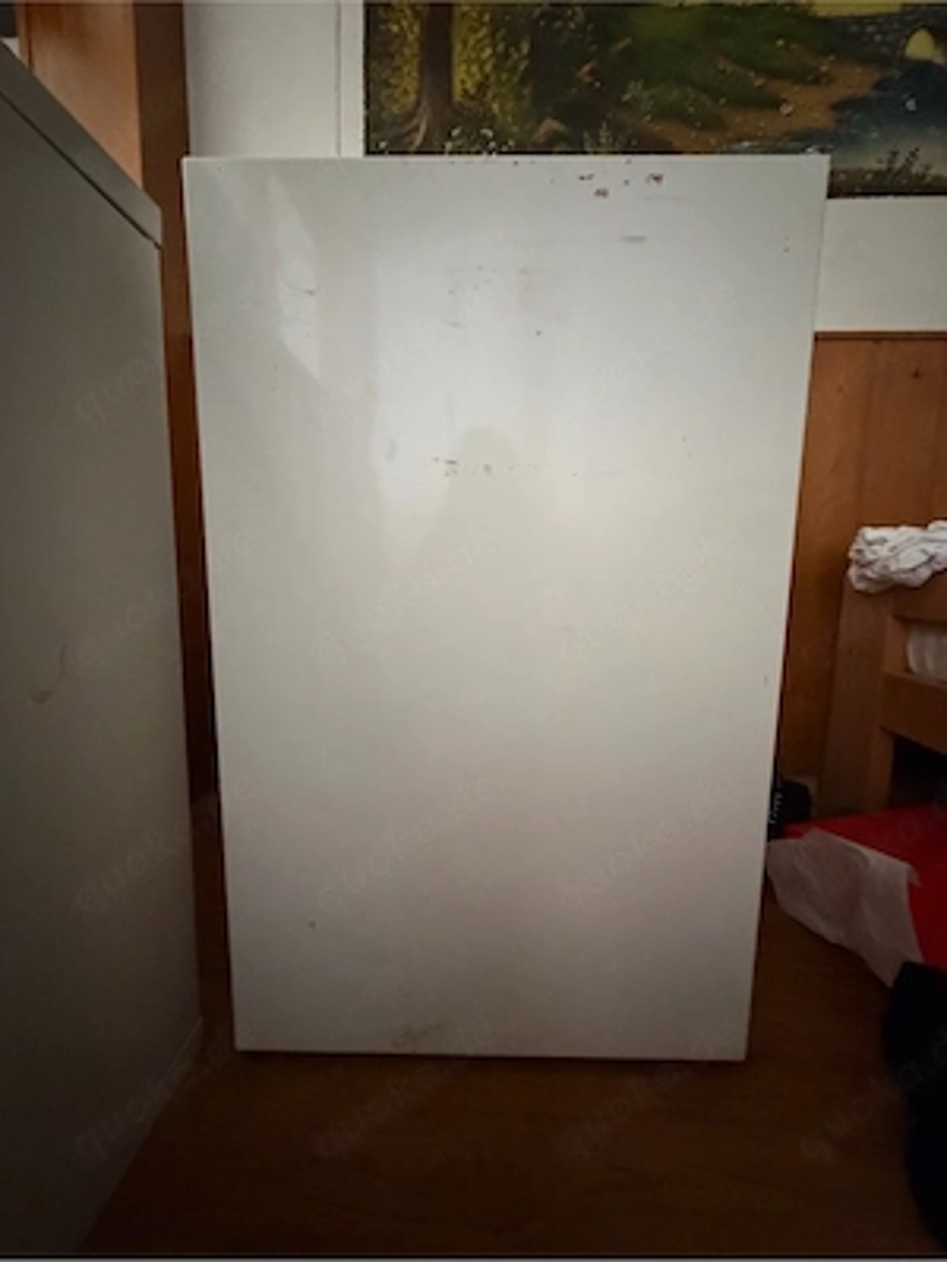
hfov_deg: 85.7
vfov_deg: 102.1
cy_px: 631
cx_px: 474
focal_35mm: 14
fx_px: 511
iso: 1250
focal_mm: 2.22
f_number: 2.2
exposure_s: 1/41
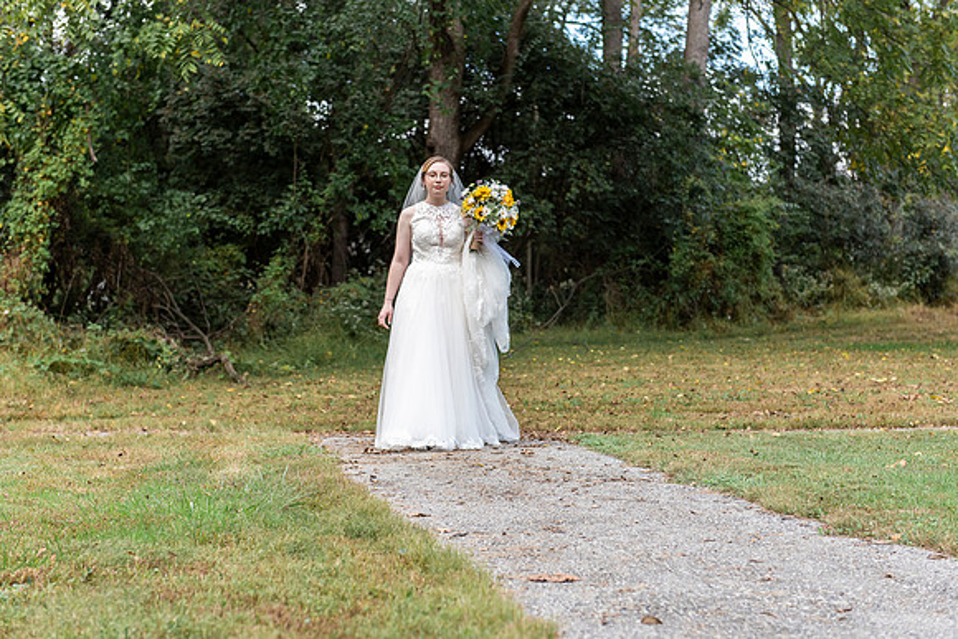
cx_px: 479
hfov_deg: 32.0
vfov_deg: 21.6
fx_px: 1672
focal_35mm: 63
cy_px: 320
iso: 400
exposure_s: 1/1000
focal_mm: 60
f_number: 4
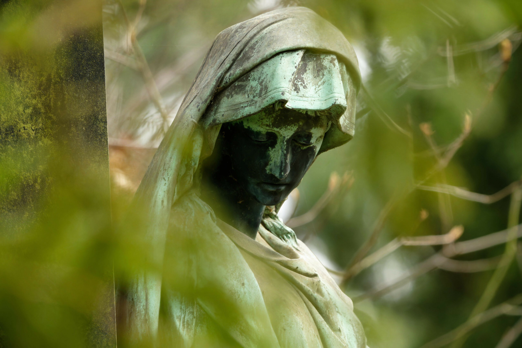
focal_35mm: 810
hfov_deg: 2.5
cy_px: 174
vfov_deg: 1.7
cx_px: 261
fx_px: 11736
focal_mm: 810
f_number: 14
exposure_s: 1/800
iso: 10000
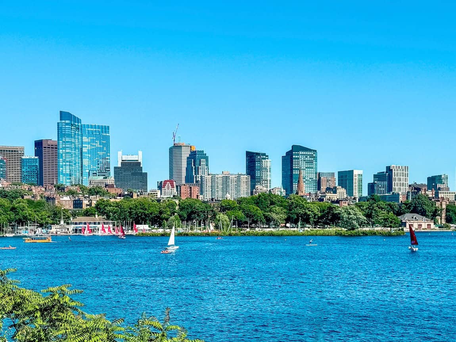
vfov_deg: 30.3
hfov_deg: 39.6
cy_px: 171
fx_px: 632
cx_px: 228
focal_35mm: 48
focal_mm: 6.8
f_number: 1.8
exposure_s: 1/5000
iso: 64
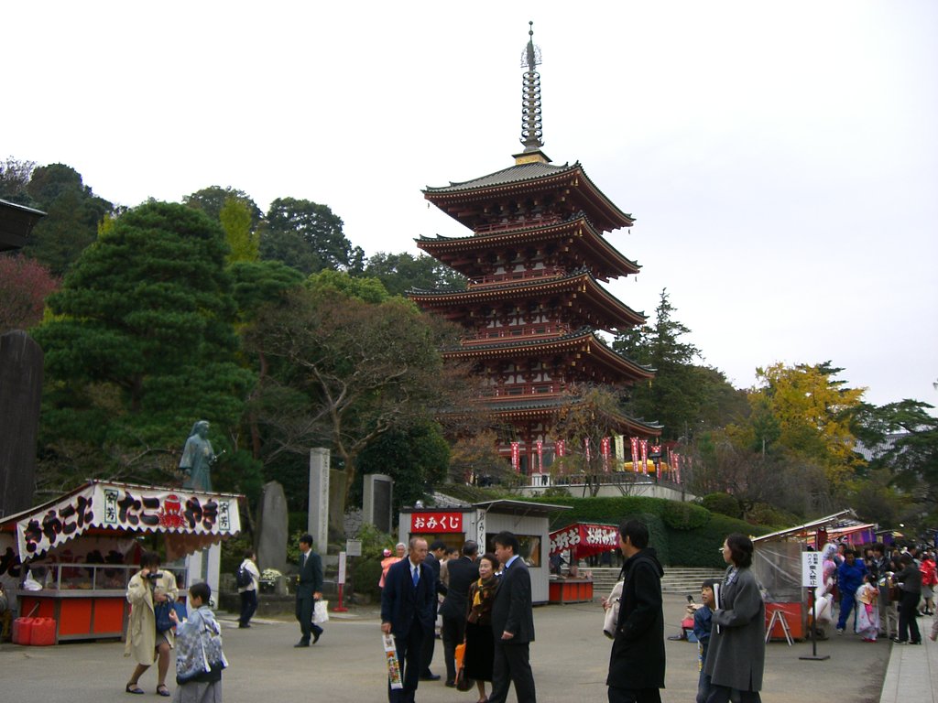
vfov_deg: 37.7
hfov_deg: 49.0
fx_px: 1030
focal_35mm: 38
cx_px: 469
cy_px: 352
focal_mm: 6.2
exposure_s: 1/125
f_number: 2.7
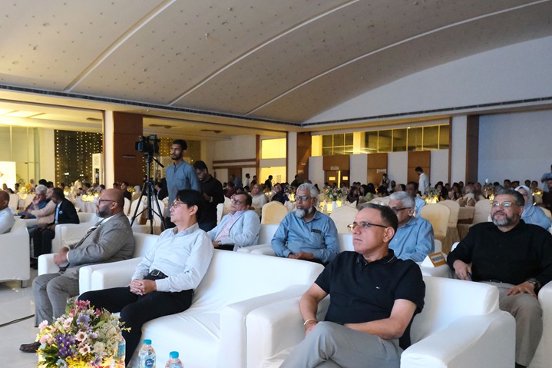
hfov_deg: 57.7
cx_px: 196
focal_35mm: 32
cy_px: 214
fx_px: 491
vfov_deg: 41.0
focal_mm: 15.6
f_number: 3.5
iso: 6400
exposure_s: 1/60
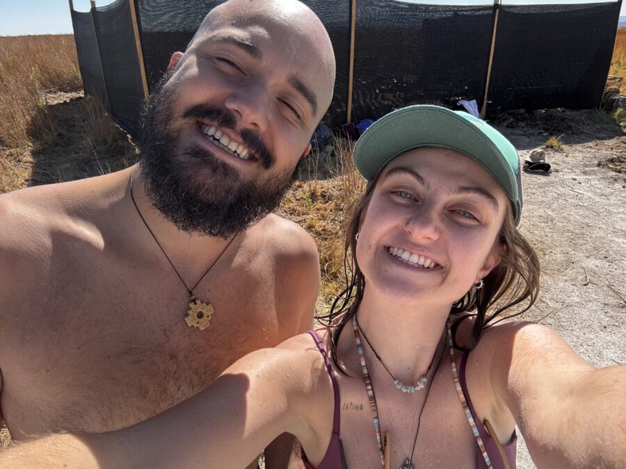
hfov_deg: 73.9
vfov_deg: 58.9
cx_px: 313
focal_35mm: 23
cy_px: 234
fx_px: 416
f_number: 1.9
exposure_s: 1/505
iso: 25
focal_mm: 2.69
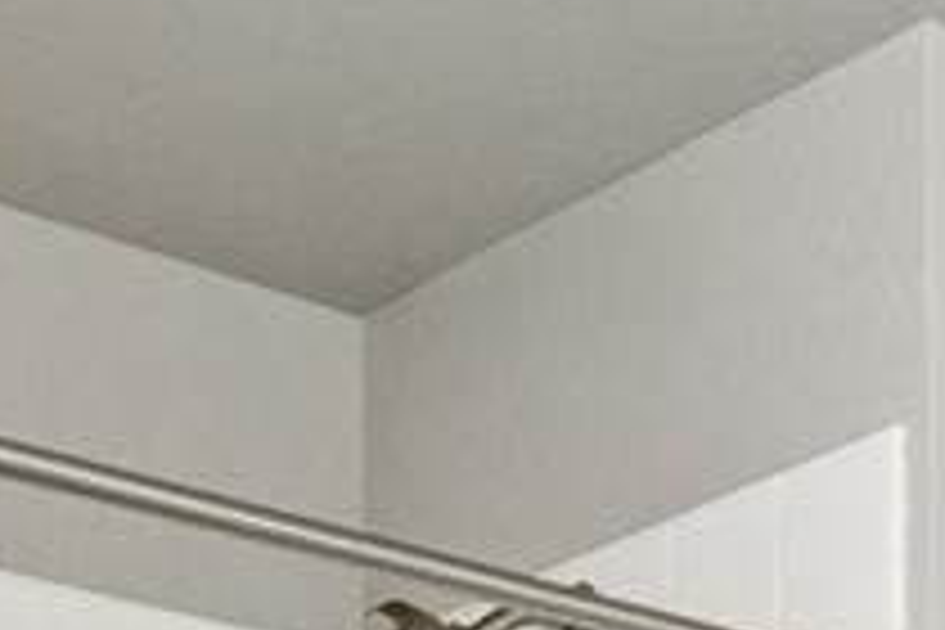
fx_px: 3302
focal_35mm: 126
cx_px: 2322
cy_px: 1894
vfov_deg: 8.9
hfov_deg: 12.5
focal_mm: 11
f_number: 8
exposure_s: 1/15
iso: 400
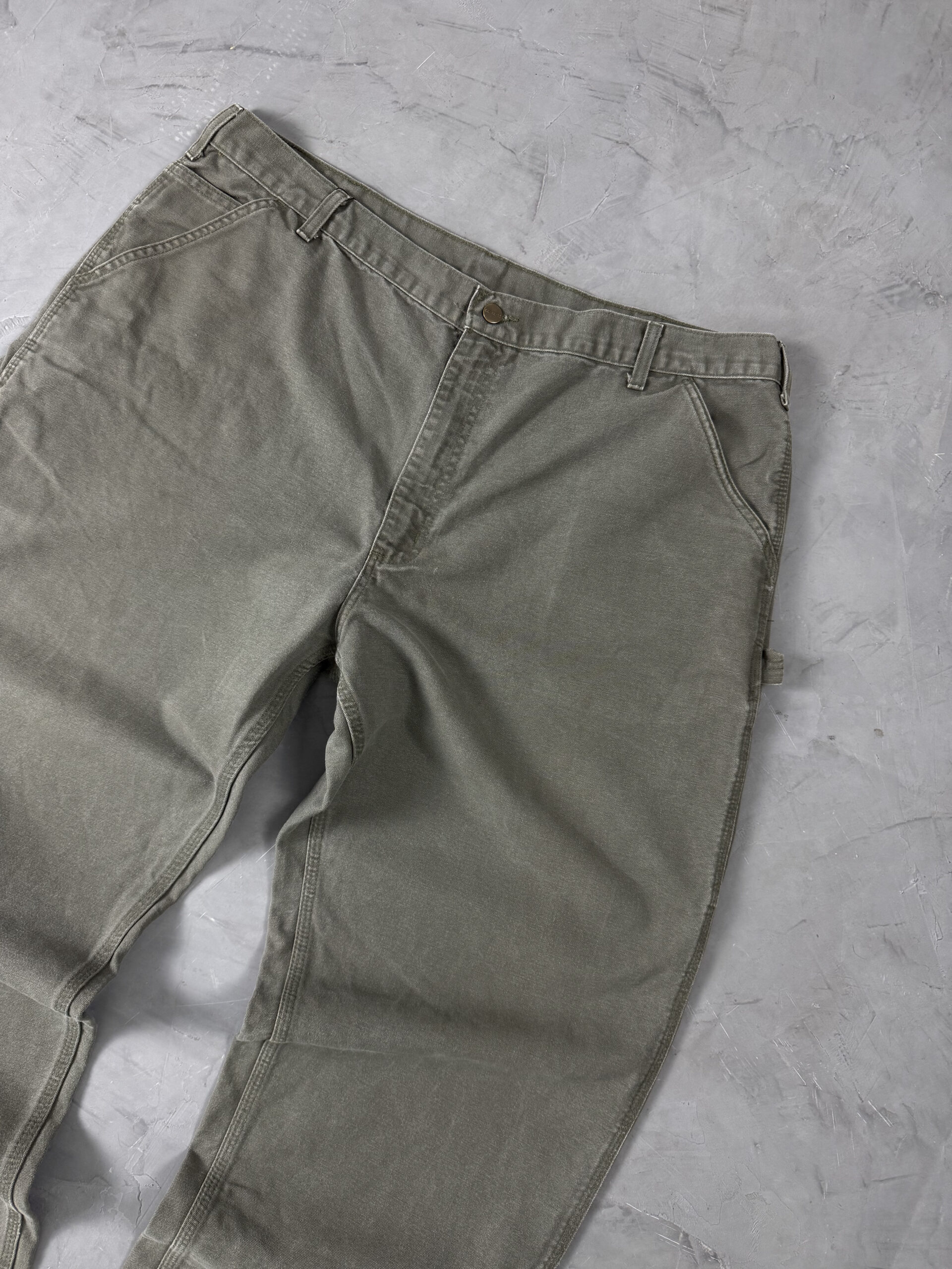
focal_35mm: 24
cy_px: 634
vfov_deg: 71.6
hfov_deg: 56.8
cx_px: 476
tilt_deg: -86.3
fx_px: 880
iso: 200
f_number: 1.78
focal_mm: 6.76
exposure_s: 1/60
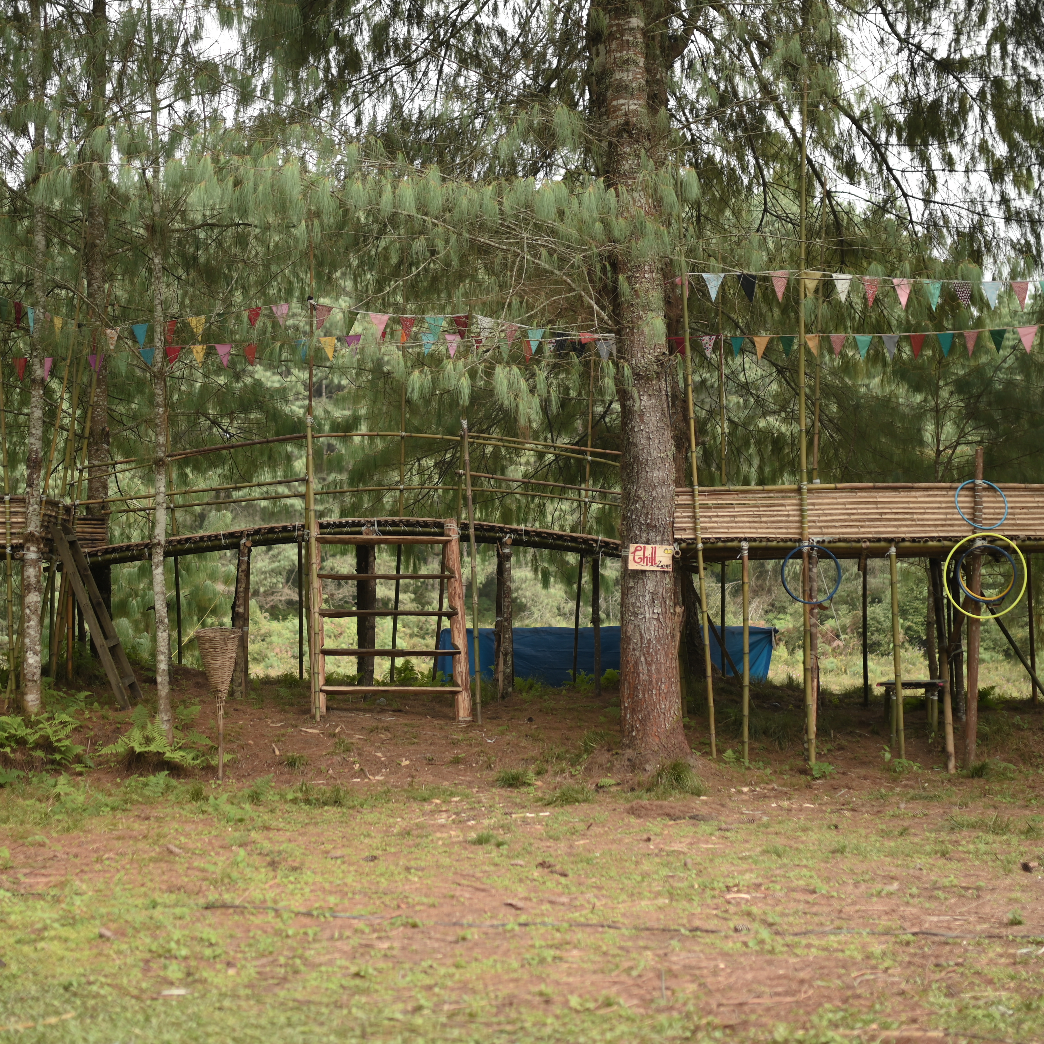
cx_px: 470
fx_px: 1706
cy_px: 461
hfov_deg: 34.0
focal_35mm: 50
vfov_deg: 34.0
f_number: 1.4
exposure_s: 1/500
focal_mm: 35
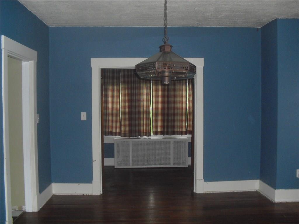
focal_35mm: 36
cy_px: 112
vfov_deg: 39.7
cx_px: 150
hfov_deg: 51.4
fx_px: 311
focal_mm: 6.3
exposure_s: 1/60
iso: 400
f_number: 3.1
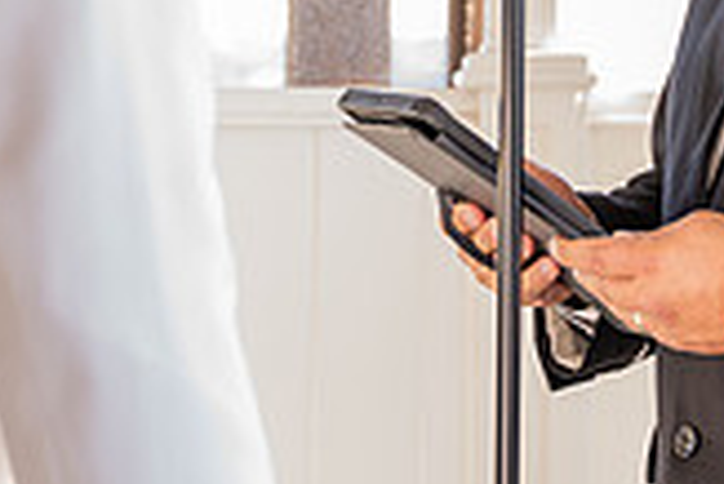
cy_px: -314
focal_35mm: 190
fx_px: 3824
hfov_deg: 10.7
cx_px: 683
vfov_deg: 7.1
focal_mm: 41.4
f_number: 3.5
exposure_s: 1/100
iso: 250
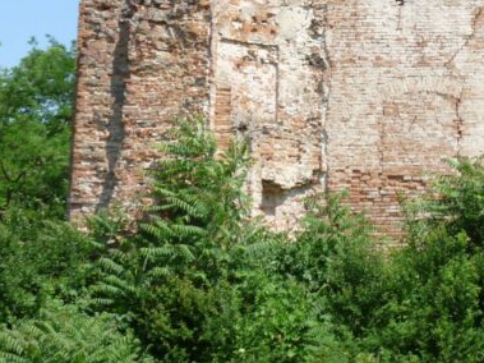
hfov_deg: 17.2
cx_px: 607
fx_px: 1510
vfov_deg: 13.5
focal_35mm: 108
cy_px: 1
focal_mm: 7.2
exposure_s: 1/320
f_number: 5.6
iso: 100
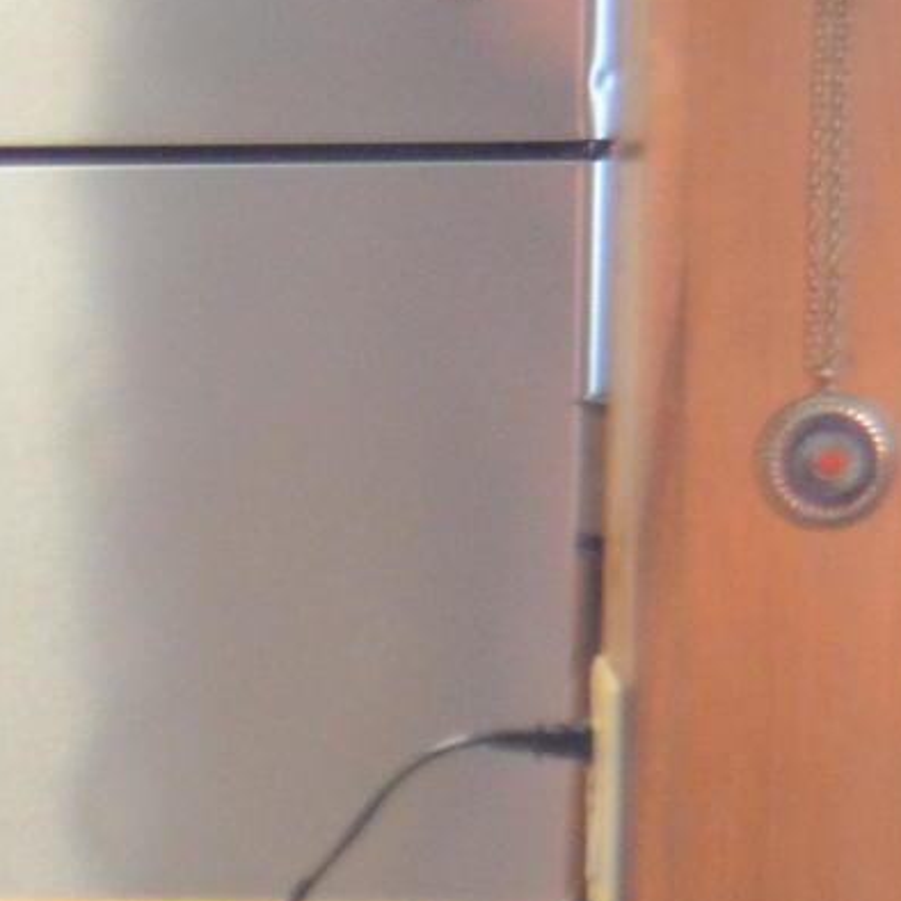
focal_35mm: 271
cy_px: 1195
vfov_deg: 6.4
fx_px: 7980
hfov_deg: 6.2
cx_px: -1310
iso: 1600
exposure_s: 1/30
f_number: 4.5
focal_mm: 28
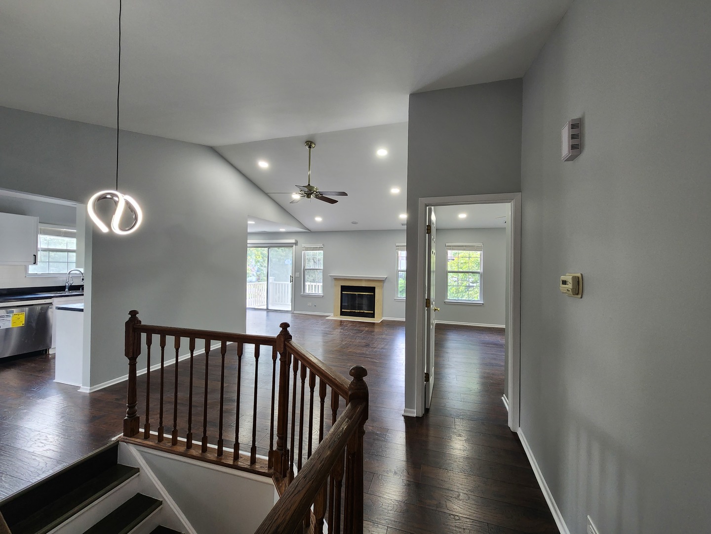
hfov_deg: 106.2
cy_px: 267
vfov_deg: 89.9
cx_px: 356
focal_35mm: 13
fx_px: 267
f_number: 2.2
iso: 200
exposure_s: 1/60
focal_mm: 2.2
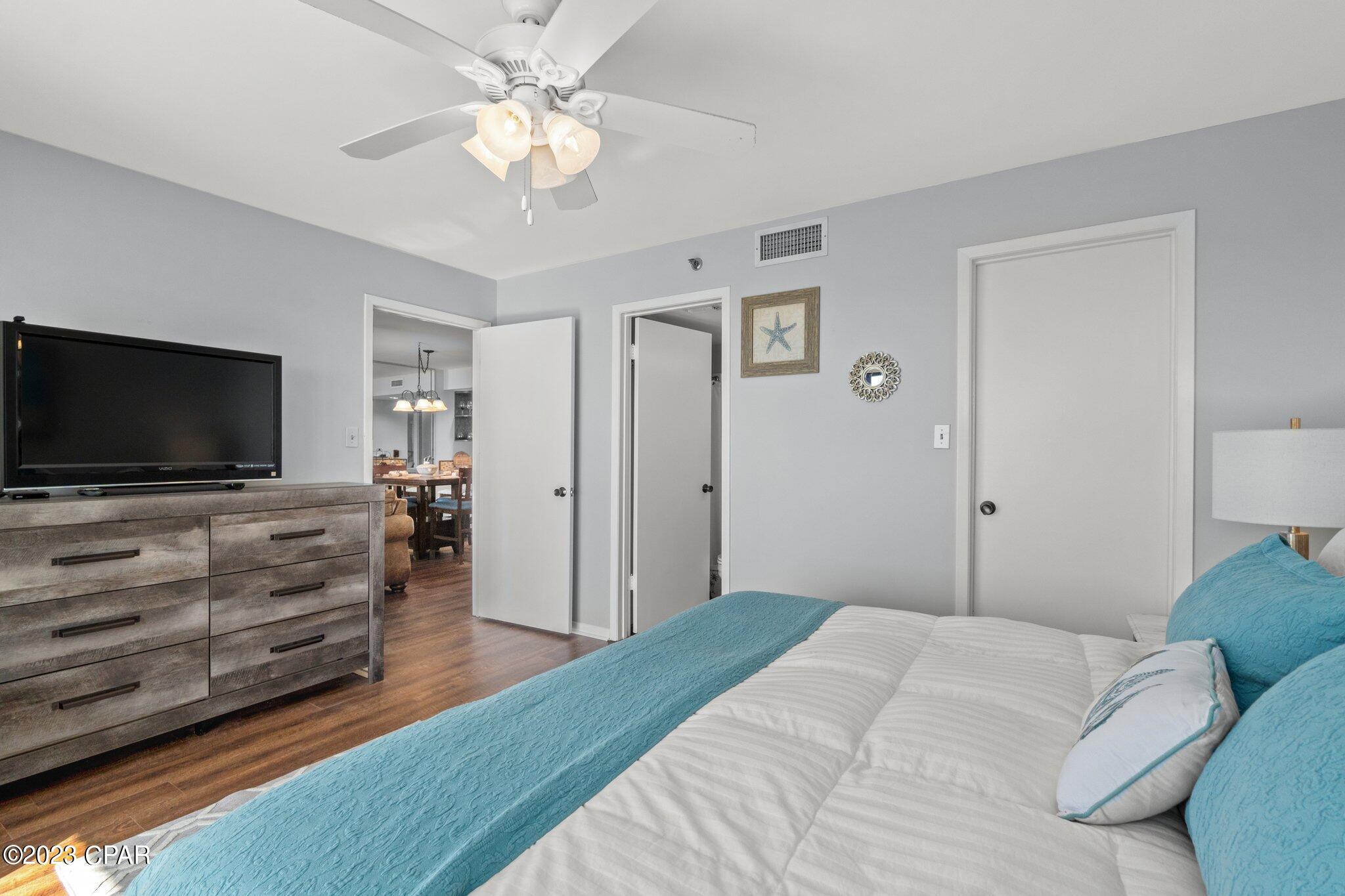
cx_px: 672
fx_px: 560
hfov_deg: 100.4
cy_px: 448
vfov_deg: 77.3
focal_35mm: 15
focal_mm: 10
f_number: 9
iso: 400
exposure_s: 1/15
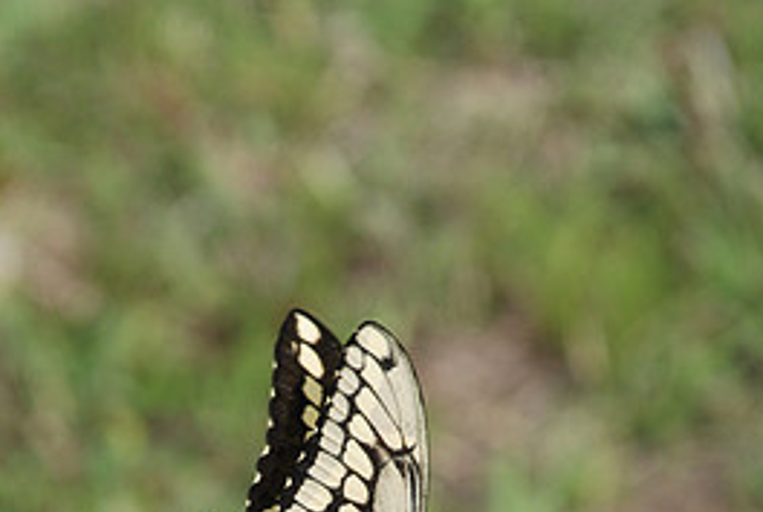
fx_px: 9428
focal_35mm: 444
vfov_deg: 3.1
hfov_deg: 4.6
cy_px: 558
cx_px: 275
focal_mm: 135
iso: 180
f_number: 5.6
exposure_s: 1/500
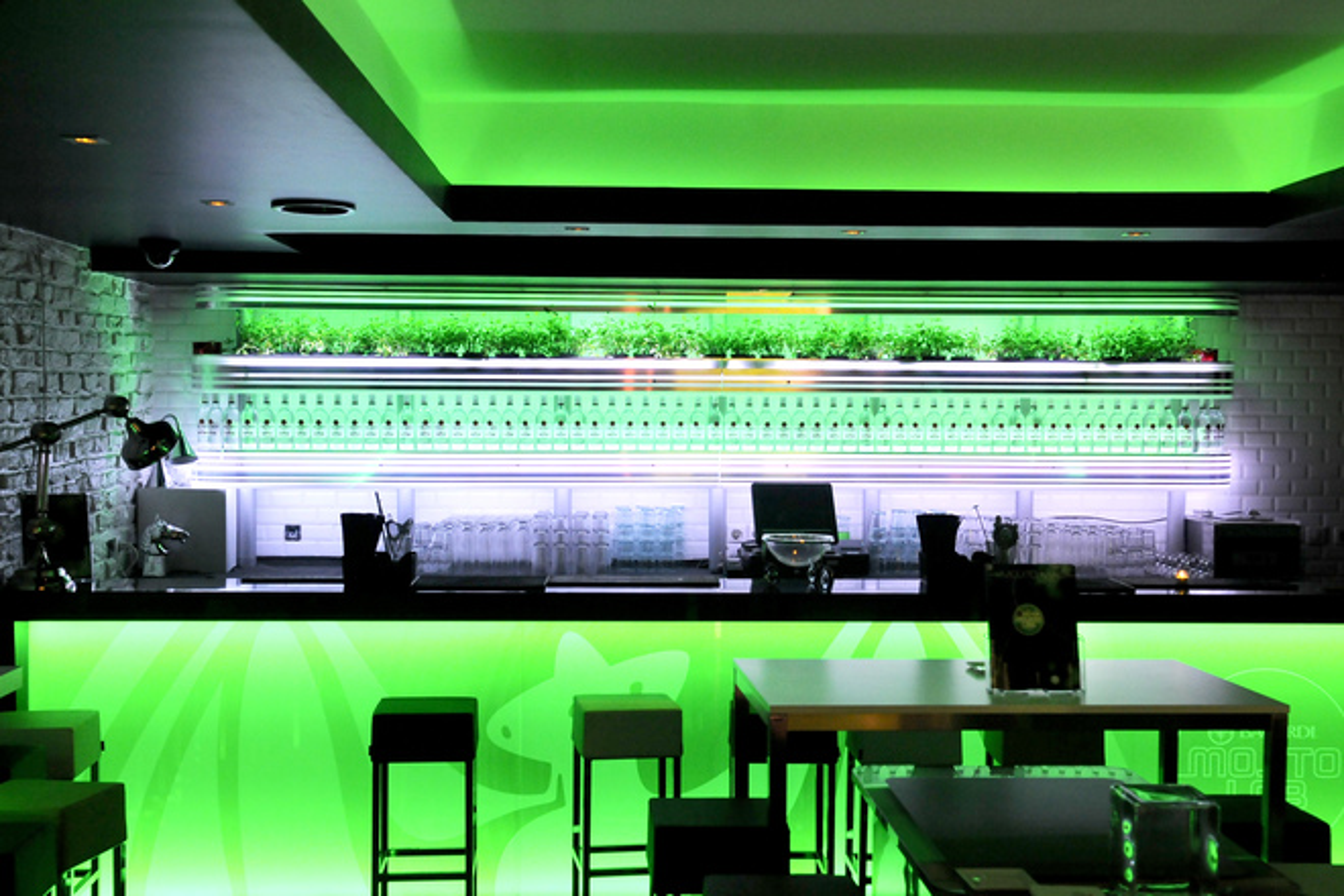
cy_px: 448
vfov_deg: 29.9
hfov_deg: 43.6
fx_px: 1680
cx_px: 672
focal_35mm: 45
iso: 1000
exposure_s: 1/60
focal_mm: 30
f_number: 4.5
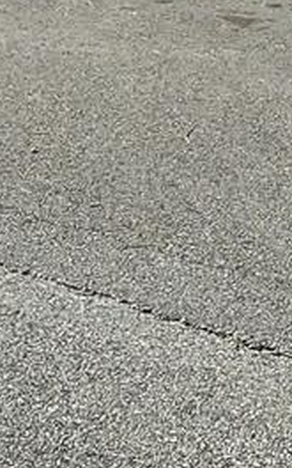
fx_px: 1362
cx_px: 188
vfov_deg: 15.7
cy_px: -445
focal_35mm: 107
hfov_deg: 12.2
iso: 50
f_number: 2.2
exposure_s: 1/1645
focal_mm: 2.2
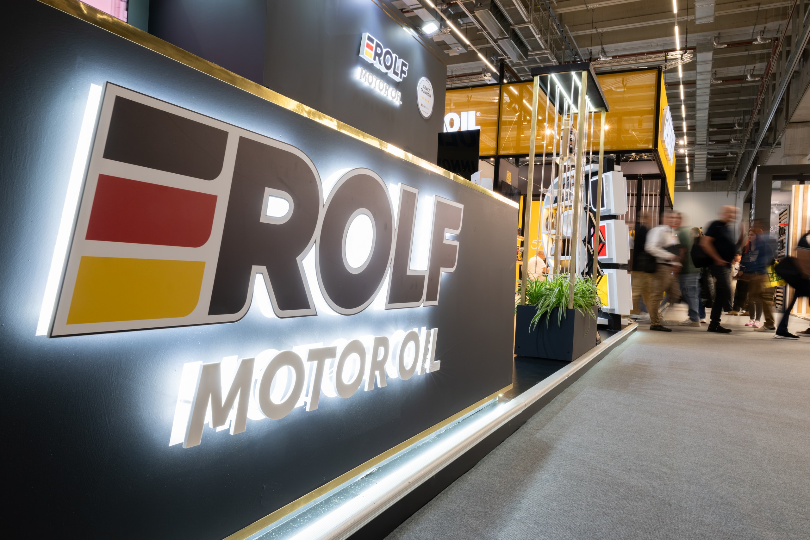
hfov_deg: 69.7
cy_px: 269
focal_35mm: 26
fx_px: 581
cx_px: 388
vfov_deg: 49.8
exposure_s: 1/4
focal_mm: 24
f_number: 16
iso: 400
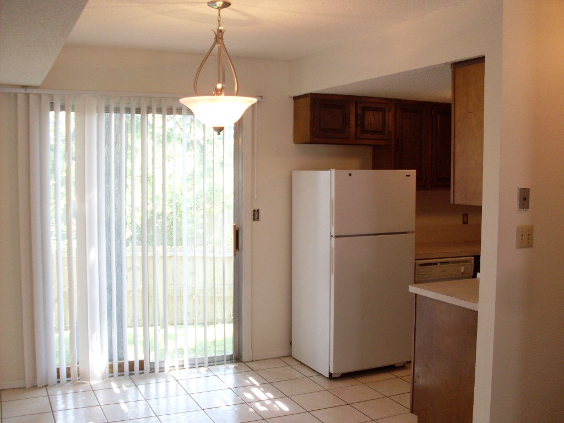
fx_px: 619
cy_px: 212
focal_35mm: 38
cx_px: 282
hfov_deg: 49.0
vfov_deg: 37.7
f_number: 2.8
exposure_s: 1/45
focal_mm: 6.3
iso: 100
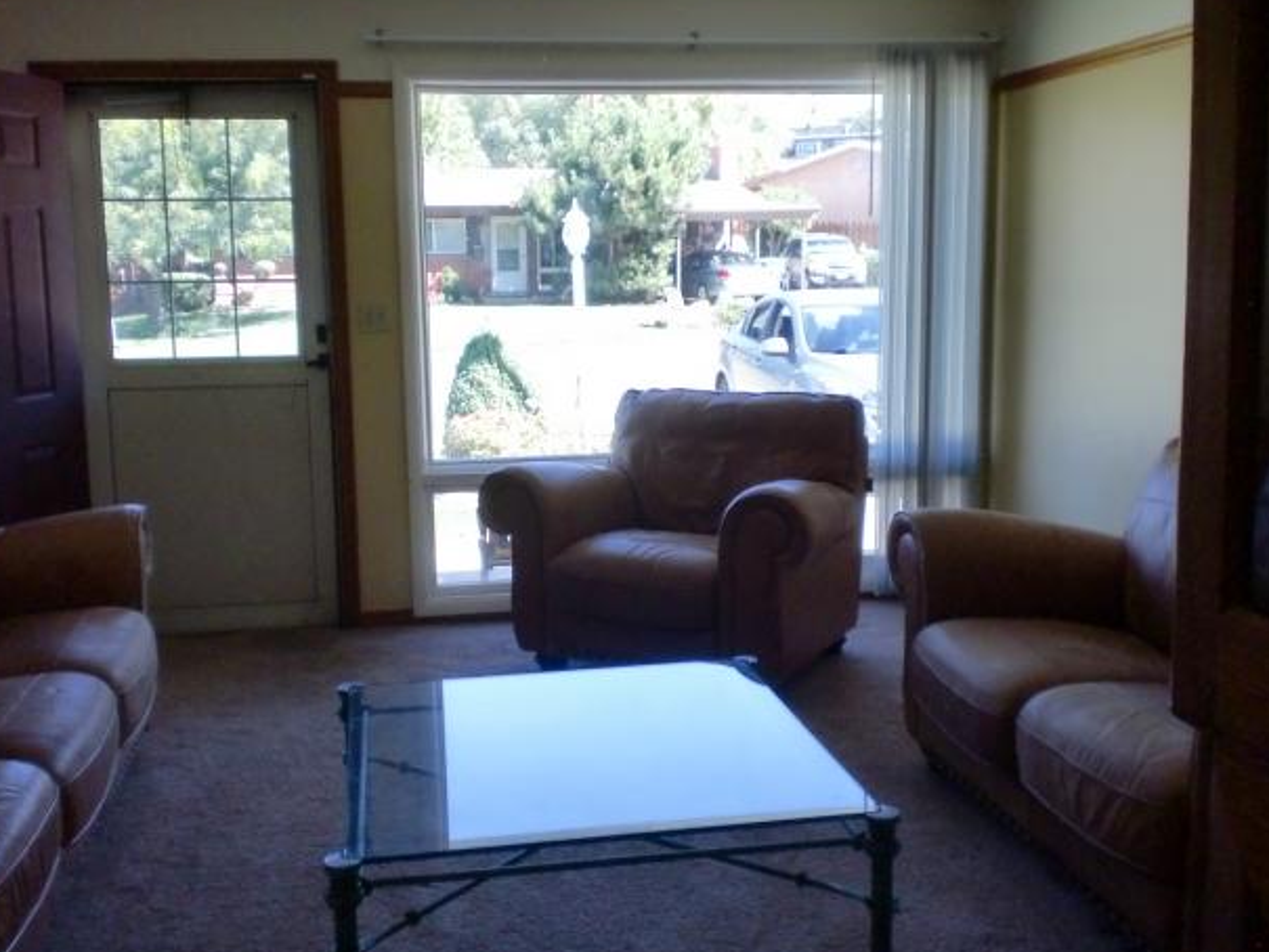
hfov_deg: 50.1
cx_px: 610
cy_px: 480
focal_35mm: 37
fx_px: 1357
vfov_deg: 38.7
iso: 250
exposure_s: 1/250
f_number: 3.1
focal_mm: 6.3
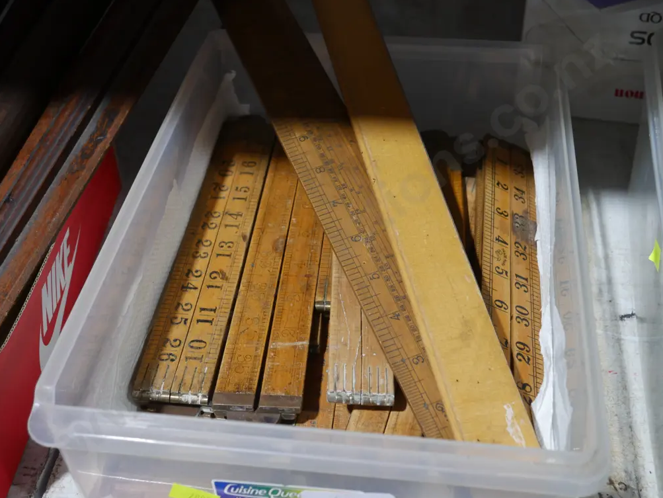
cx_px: 336
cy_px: 247
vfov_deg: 29.7
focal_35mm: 49
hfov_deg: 38.9
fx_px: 939
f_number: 5.2
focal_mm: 24
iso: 800
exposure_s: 1/60
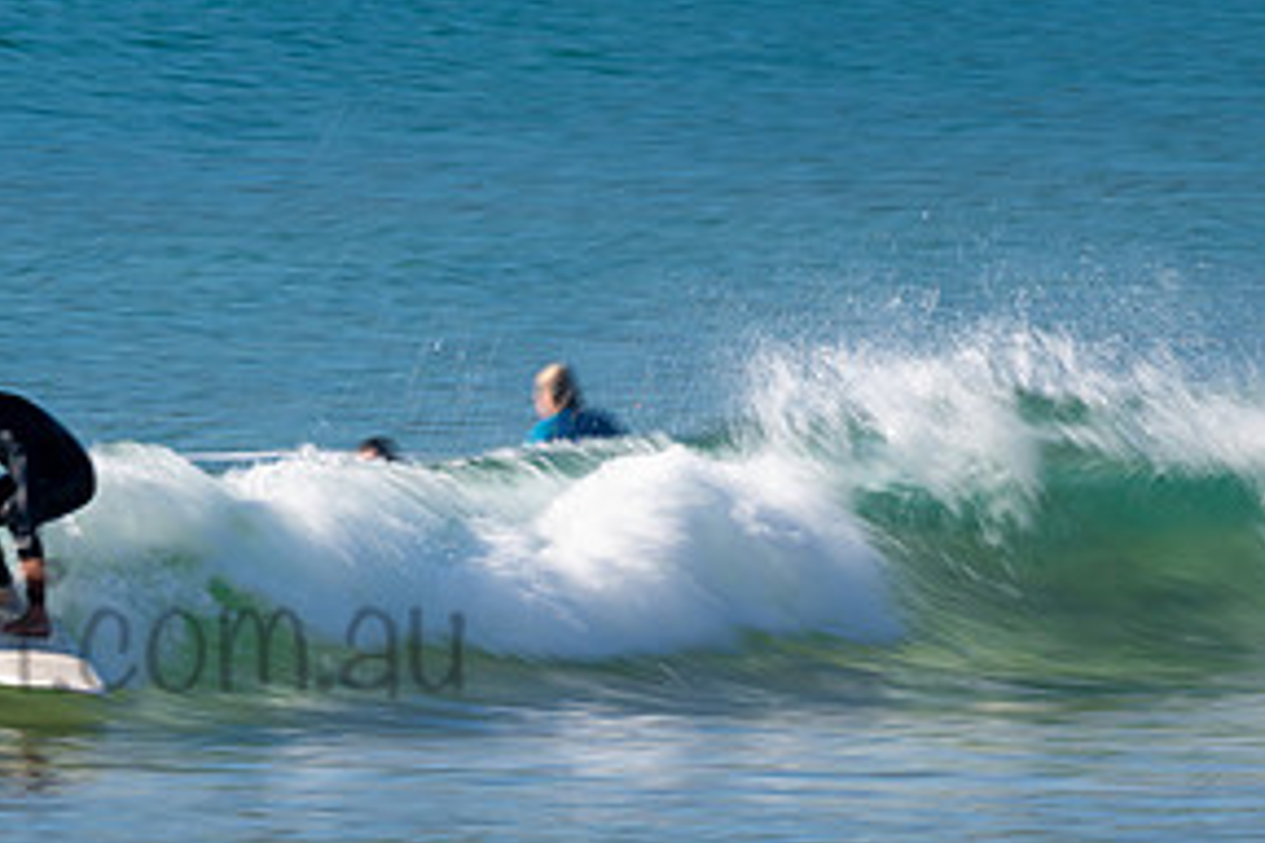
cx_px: 29
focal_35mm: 1204
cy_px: 571
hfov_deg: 1.7
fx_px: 42304
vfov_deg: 1.1
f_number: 14
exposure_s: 1/20
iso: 31
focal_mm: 500
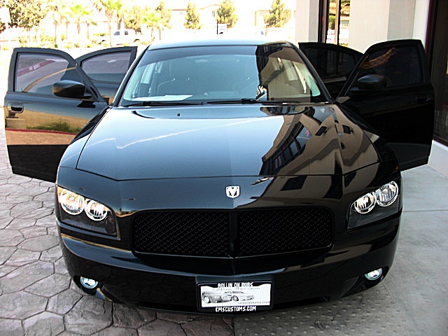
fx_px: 466
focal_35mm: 36
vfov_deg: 39.7
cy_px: 168
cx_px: 224
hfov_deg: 51.4
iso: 50
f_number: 2.8
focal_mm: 6.3
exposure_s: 1/100
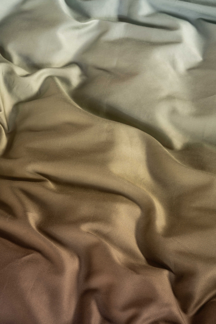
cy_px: 162
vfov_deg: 28.8
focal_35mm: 70
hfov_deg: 19.5
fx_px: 630
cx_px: 108
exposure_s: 1/125
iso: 250
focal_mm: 70
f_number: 13
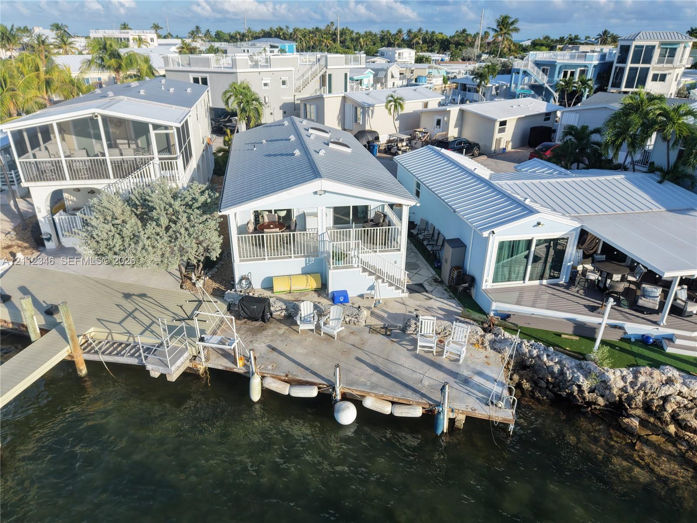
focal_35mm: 24
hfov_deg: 71.6
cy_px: 262
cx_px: 348
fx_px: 483
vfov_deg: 56.8
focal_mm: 8.67
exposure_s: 1/6000
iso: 340
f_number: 1.8
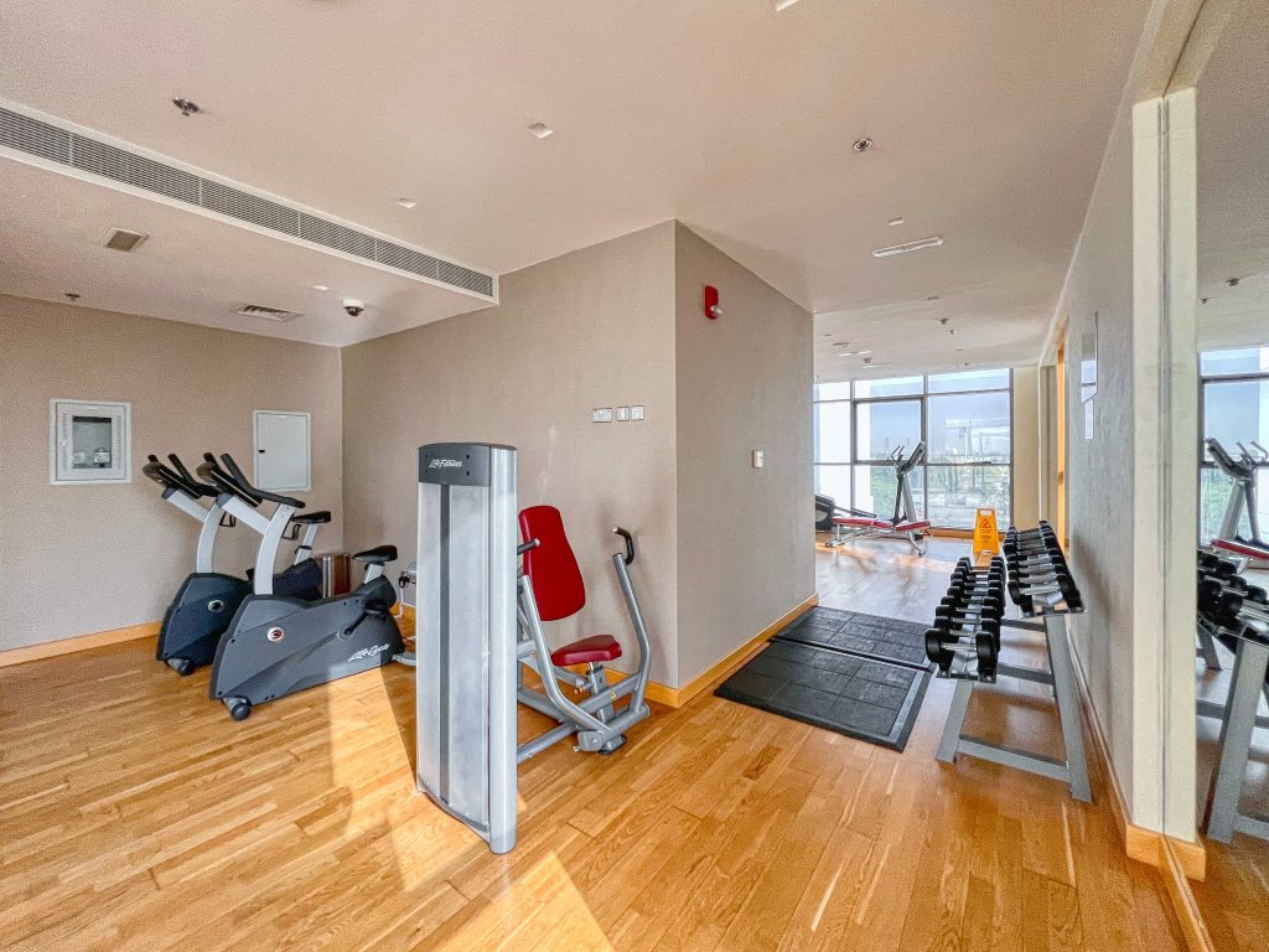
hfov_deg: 106.2
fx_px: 477
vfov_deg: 89.9
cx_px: 634
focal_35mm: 13
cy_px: 476
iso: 160
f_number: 1.8
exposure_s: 1/99
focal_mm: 1.6
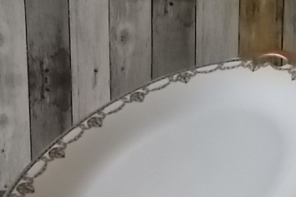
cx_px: 168
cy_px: 173
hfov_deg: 29.2
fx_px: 568
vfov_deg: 19.4
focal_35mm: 69
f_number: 3.9
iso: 800
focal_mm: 6.9
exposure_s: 1/80
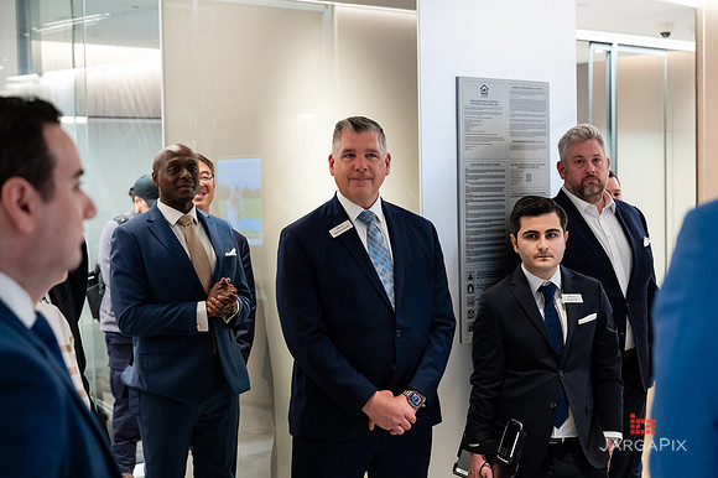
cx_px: 359
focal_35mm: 59
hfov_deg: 33.7
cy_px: 239
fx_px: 1185
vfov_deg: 22.8
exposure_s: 1/200
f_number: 4
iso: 3200
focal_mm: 58
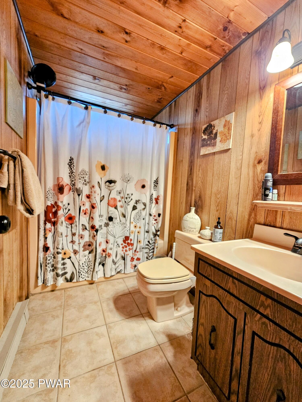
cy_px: 201
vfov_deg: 106.2
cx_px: 151
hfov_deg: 89.9
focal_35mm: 13
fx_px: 151
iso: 500
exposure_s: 1/30
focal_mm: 2.2
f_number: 2.2
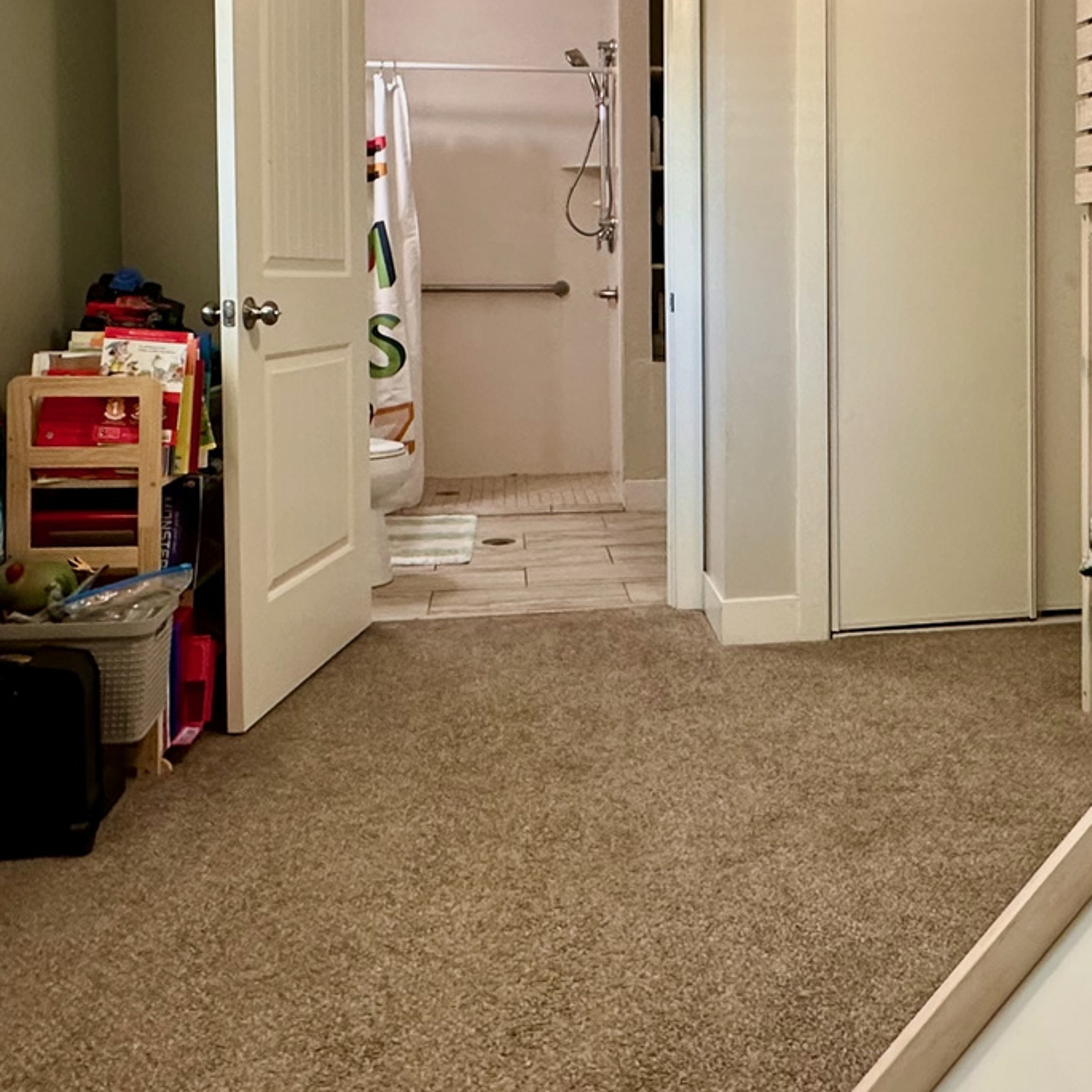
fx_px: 1321
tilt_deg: -2.1
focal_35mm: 37
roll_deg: +0.2
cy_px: 324
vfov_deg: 44.0
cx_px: 800
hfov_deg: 43.7
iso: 200
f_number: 2.2
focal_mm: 2.22
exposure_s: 1/60
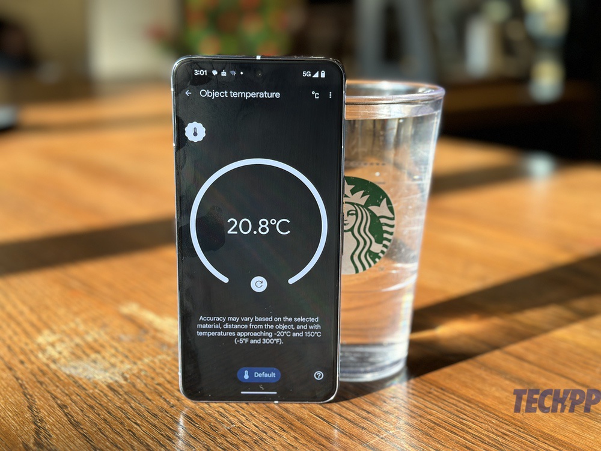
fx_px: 833
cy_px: 226
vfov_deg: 30.3
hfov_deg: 39.7
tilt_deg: -14.6
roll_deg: +0.3
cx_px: 300
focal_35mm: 48
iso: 80
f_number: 1.78
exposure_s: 1/100
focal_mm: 6.86
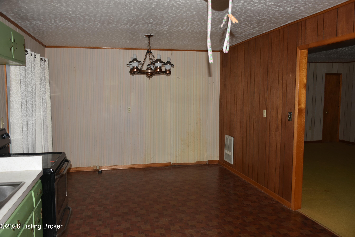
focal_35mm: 30
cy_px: 118
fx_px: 296
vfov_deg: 43.7
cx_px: 178
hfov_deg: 61.9
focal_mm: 20
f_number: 3.5
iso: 250
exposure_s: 1/60
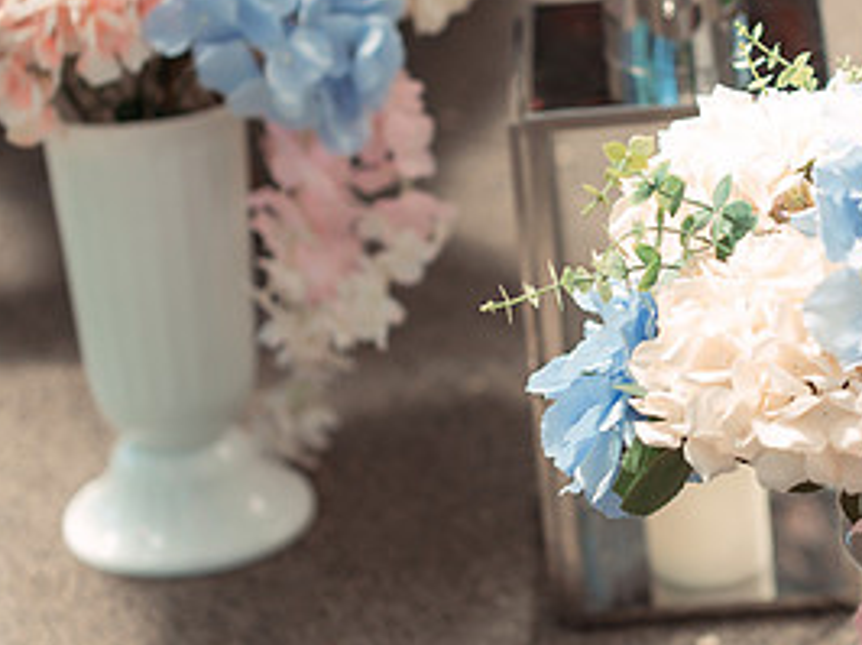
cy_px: 238
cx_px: 629
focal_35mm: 189
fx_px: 4702
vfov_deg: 7.8
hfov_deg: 10.5
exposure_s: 1/400
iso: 200
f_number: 3
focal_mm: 90
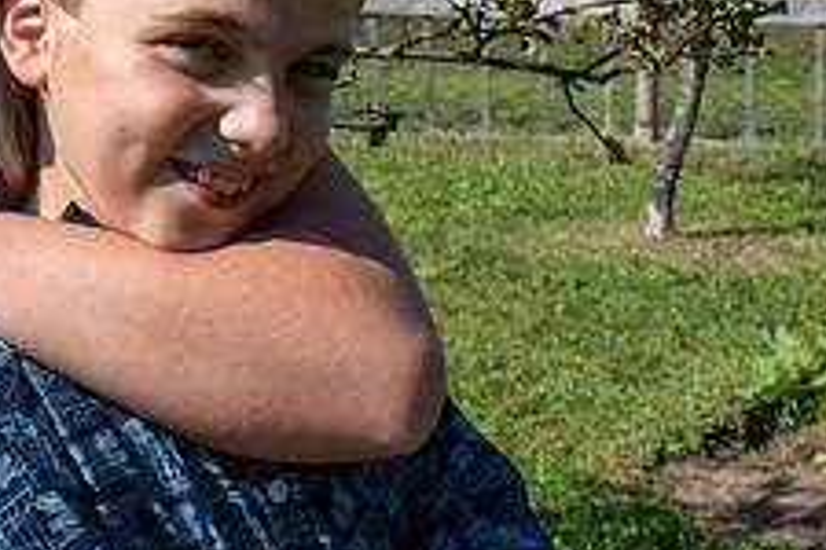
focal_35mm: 89
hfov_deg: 21.7
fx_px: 2042
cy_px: -68
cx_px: -73
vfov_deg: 14.9
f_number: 9
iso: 200
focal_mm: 23
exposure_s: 1/320
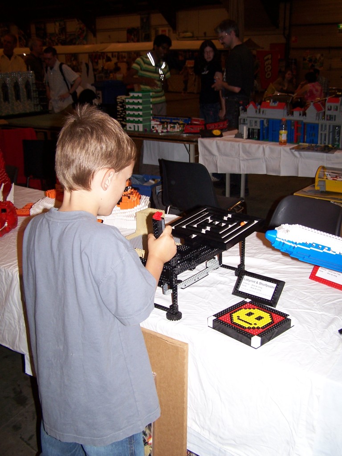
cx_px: 171
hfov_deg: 37.7
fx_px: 501
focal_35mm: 38
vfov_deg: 49.0
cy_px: 228
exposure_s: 1/60
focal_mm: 6.3
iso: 80
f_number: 2.8
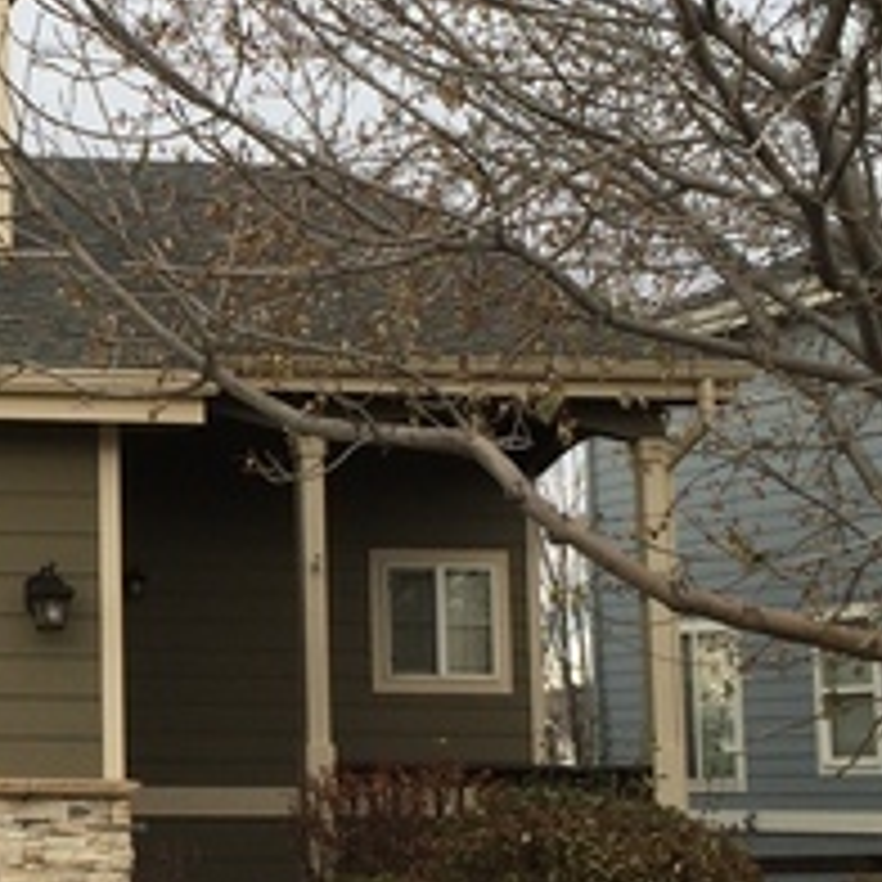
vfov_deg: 19.9
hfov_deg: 18.8
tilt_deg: +6.4
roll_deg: +0.8
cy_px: 477
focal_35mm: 87
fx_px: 2508
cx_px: -191
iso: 32
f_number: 2.2
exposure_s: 1/733
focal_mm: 4.15
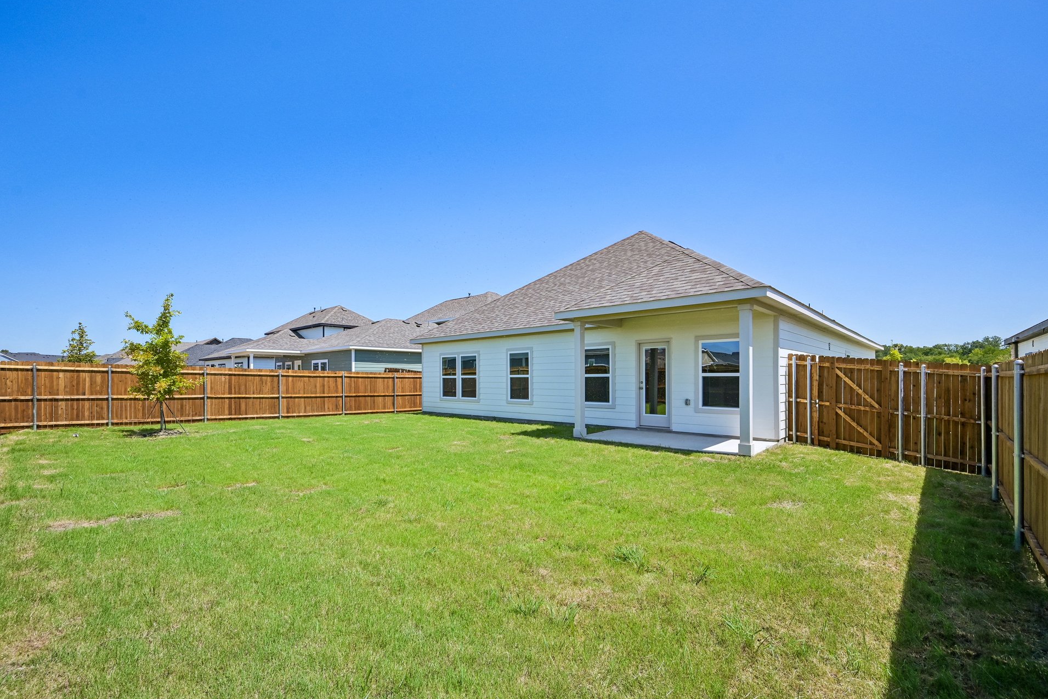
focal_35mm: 15
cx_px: 509
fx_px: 437
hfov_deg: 100.4
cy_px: 359
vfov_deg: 77.3
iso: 250
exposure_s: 1/800
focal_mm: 14
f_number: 9
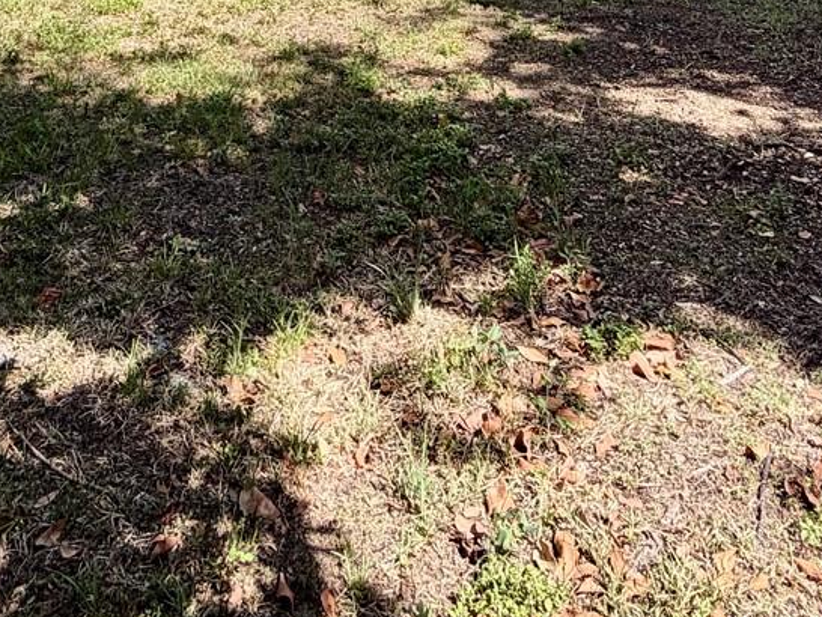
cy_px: -265
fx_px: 974
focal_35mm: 41
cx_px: 385
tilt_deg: +0.0
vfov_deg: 27.0
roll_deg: -0.6
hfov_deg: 45.7
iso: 40
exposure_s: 1/574
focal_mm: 2.22
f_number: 2.2
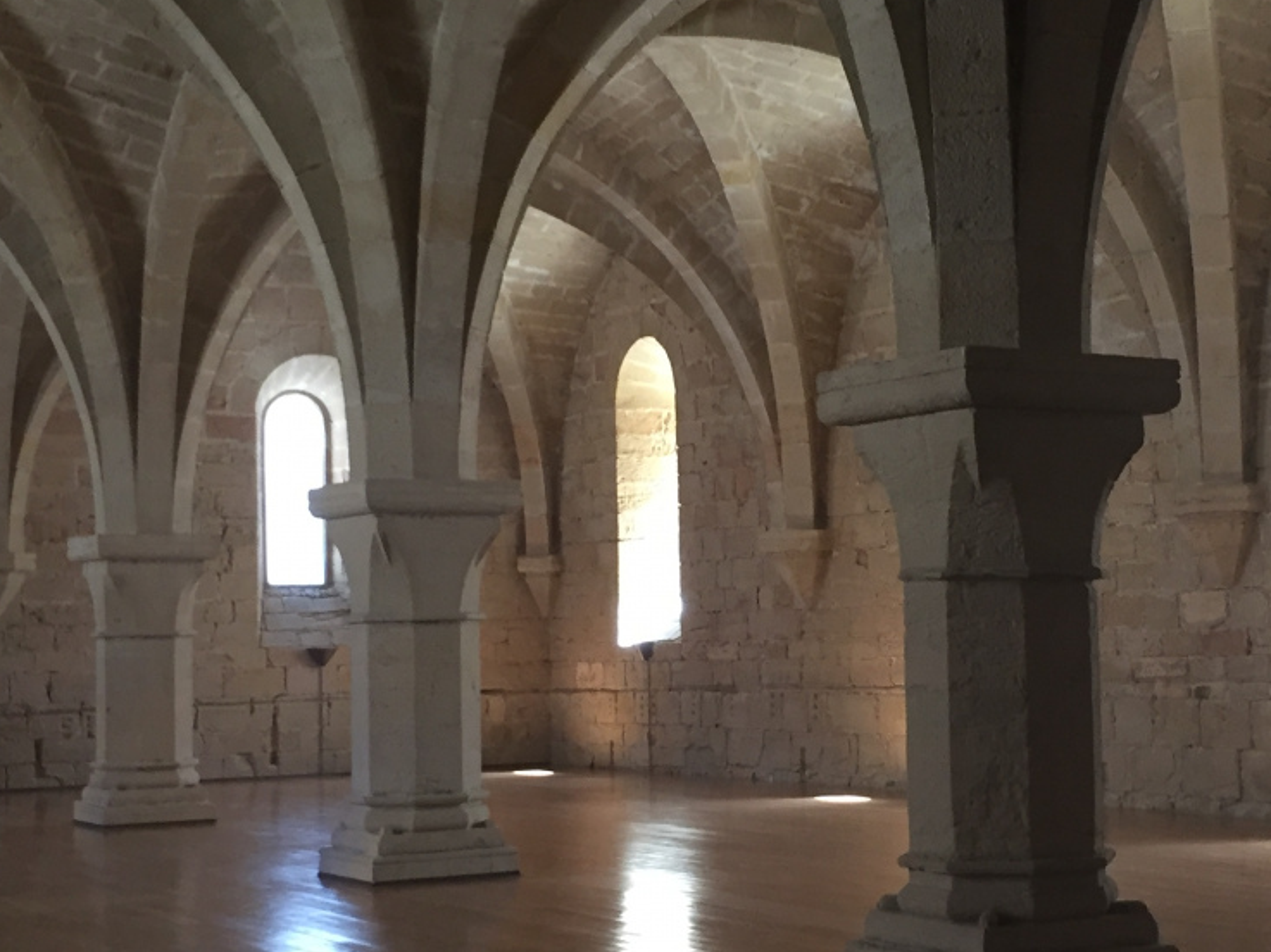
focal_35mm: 63
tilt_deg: +3.6
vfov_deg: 23.2
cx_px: 802
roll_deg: -0.2
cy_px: 554
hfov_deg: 30.6
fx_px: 2312
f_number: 2.2
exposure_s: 1/33
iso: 160
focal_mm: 4.15
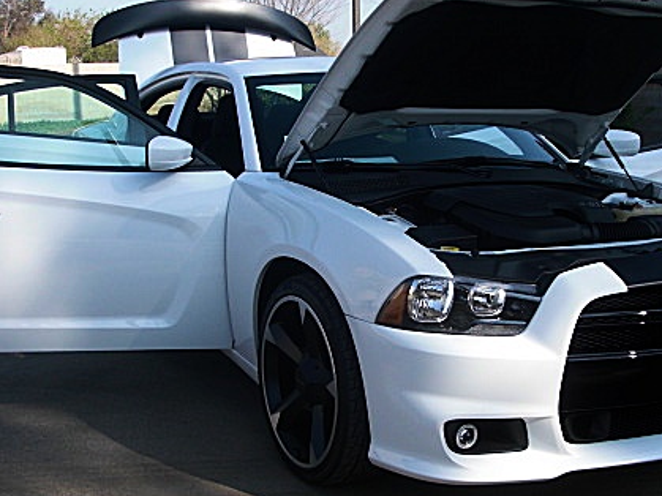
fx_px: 1052
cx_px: 367
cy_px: 299
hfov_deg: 34.9
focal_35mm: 55
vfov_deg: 26.5
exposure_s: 1/640
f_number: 2.8
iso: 50
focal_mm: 6.3
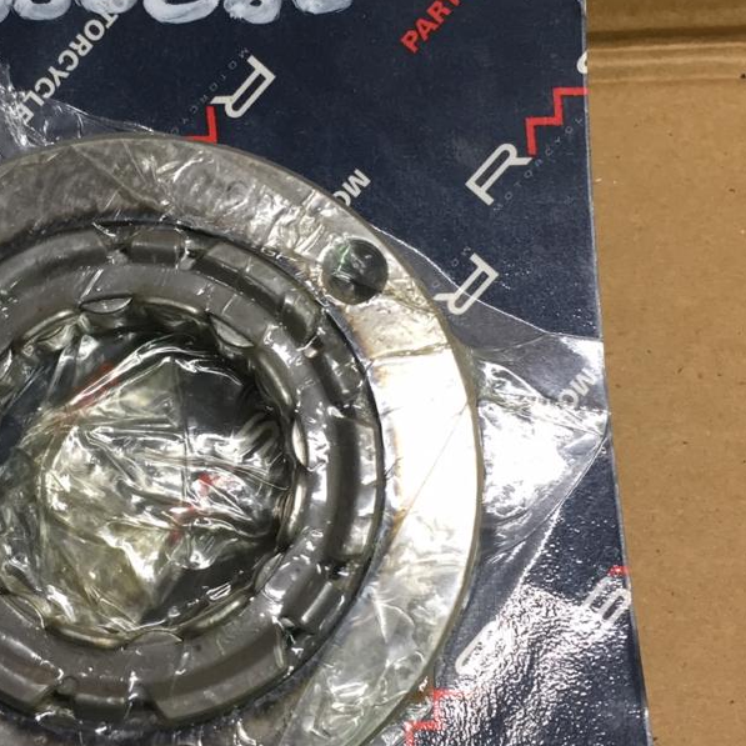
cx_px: 214
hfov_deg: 30.7
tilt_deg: -66.6
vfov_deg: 31.1
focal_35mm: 55
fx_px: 1341
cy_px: 326
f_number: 2.2
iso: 80
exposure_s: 1/33
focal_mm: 4.15
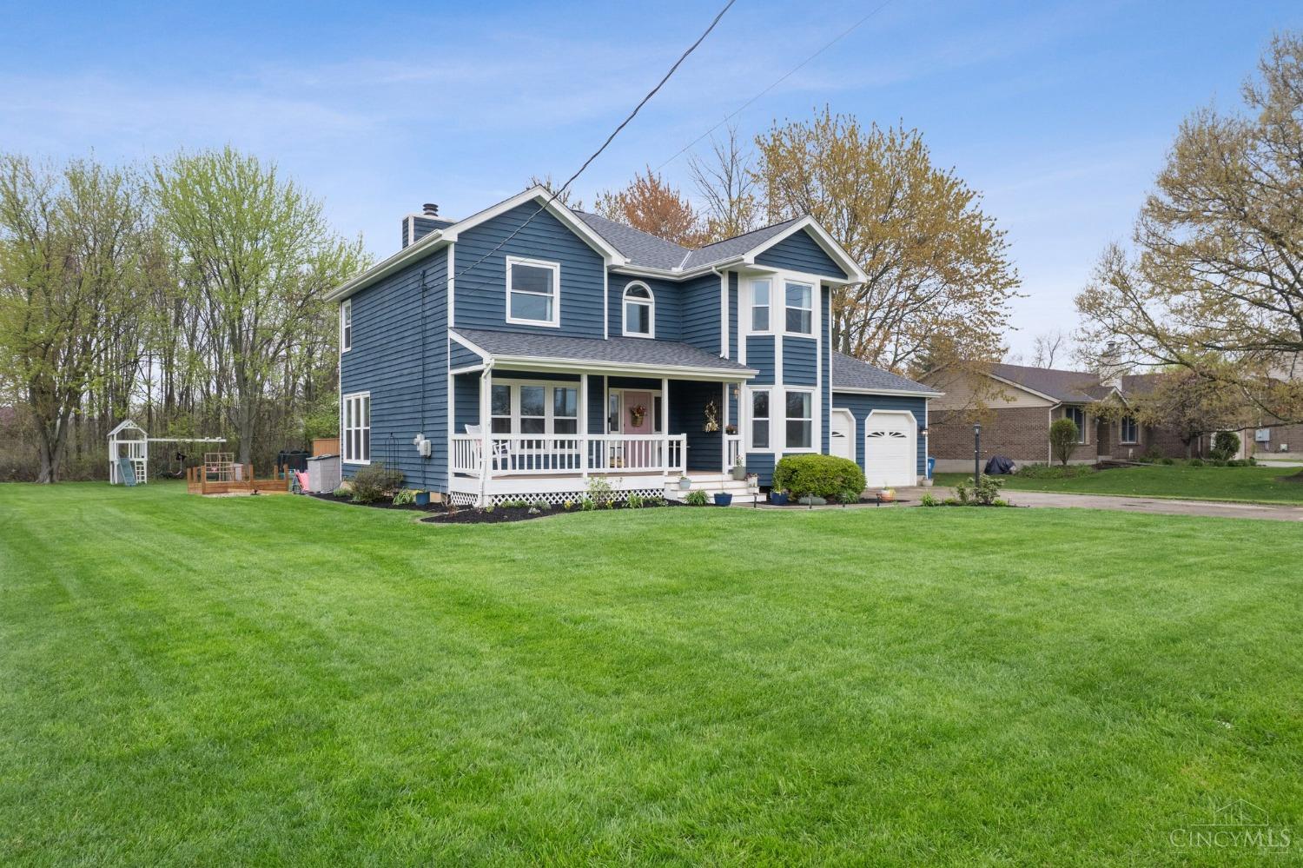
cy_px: 434
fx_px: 796
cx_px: 652
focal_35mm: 22
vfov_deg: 57.2
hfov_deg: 78.6
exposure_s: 1/640
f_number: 2.8
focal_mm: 8.38
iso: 110
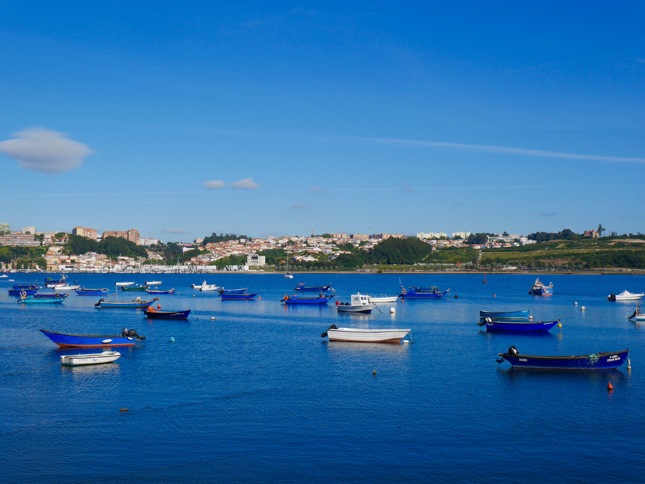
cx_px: 322
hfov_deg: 38.2
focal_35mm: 50
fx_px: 932
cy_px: 242
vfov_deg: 29.1
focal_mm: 25
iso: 200
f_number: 11
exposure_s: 1/500
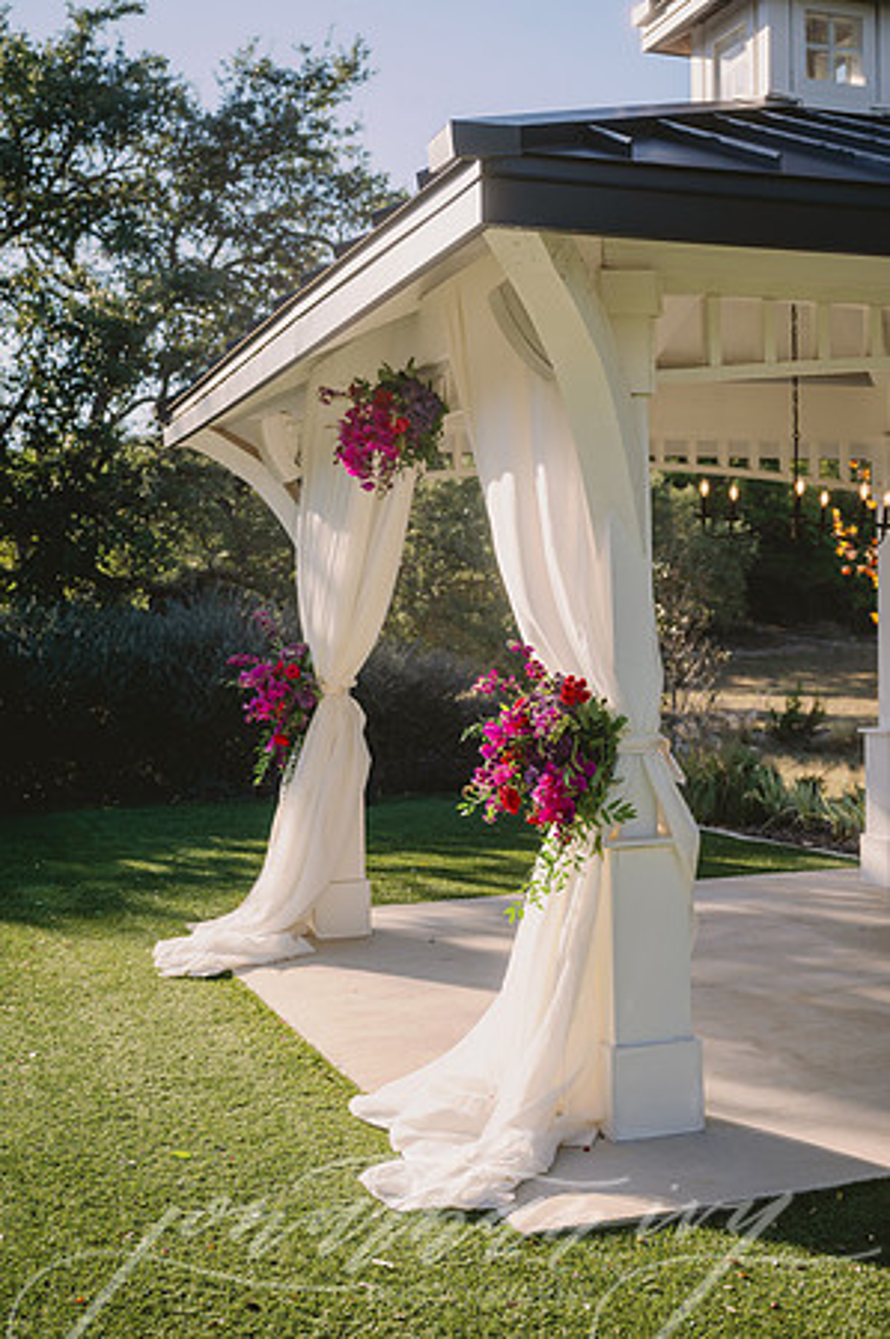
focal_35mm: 41
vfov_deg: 47.5
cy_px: 670
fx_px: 1524
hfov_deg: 32.6
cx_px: 445
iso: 100
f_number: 3.5
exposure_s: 1/800
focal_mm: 41
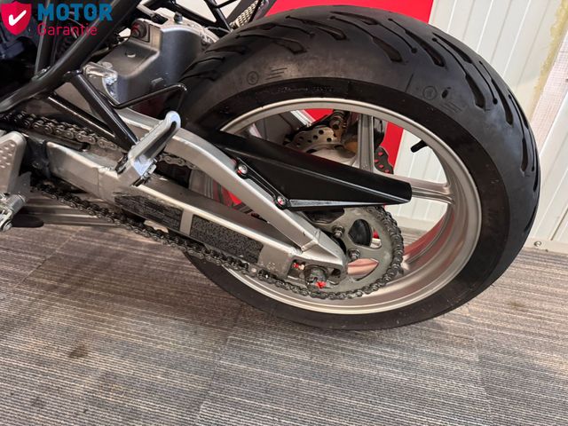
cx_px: 284
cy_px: 213
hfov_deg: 71.6
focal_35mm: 24
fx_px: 394
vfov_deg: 56.8
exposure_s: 1/33
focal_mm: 6.76
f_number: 1.78
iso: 800
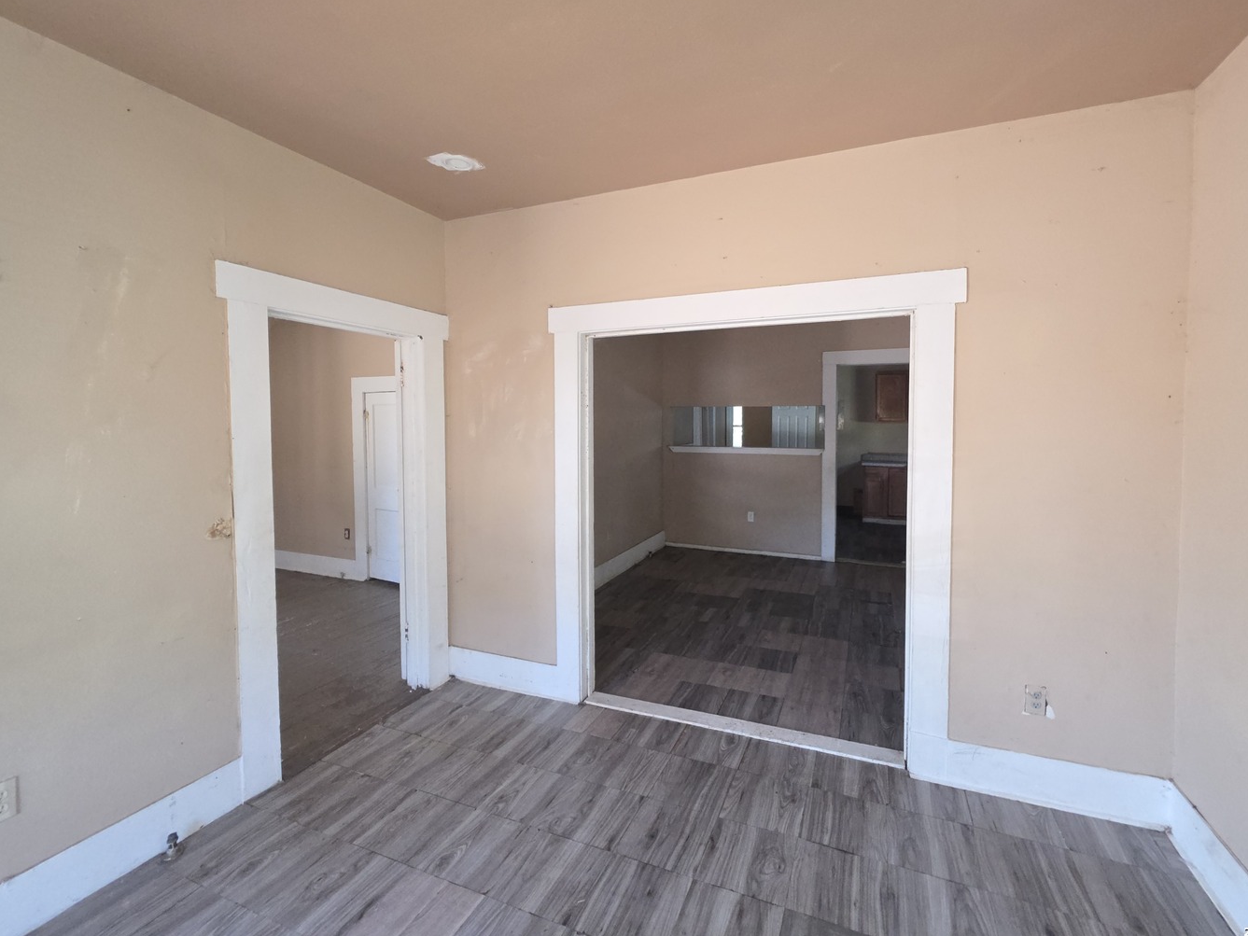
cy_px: 436
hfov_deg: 101.9
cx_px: 670
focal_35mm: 14
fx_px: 505
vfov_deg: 85.6
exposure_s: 1/60
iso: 160
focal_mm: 2.2
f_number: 1.9
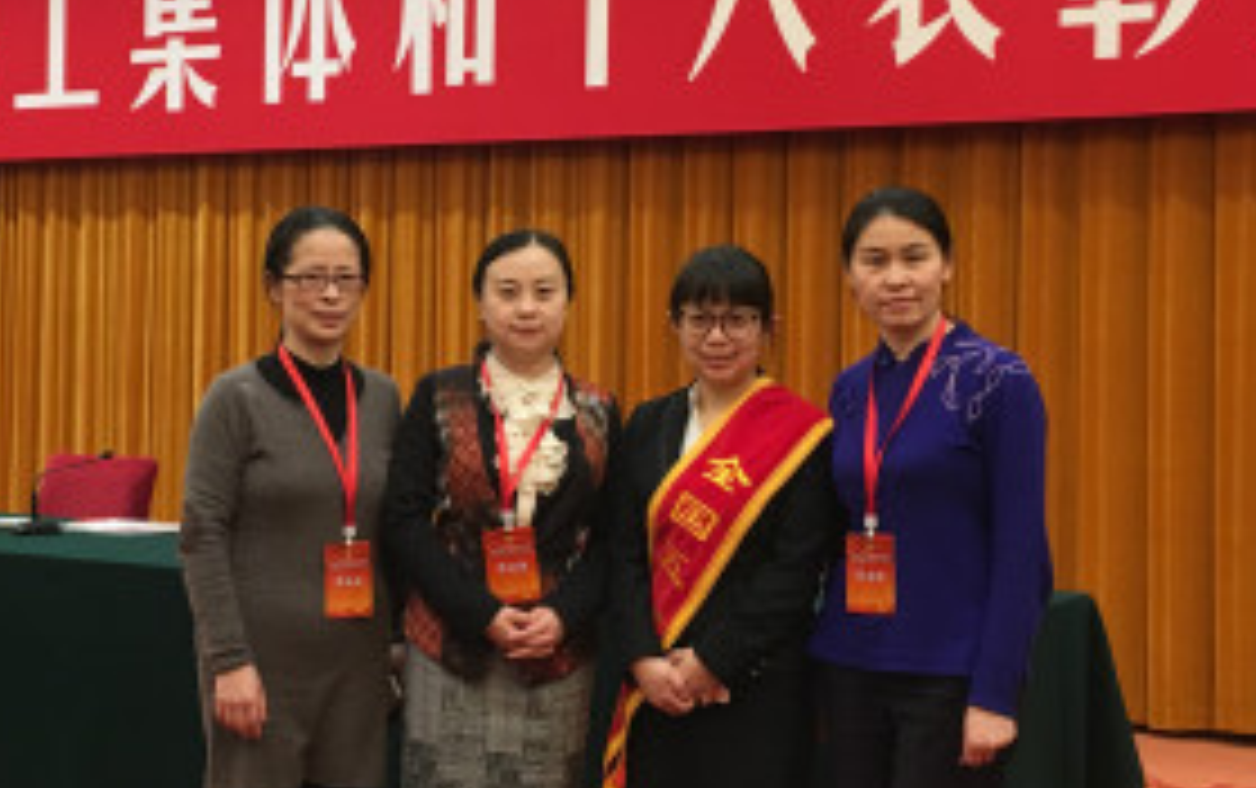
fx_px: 2261
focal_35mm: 66
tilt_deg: +1.1
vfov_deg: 19.8
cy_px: 351
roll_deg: -0.7
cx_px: 459
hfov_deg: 30.9
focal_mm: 4.15
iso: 50
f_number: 2.2
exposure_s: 1/33
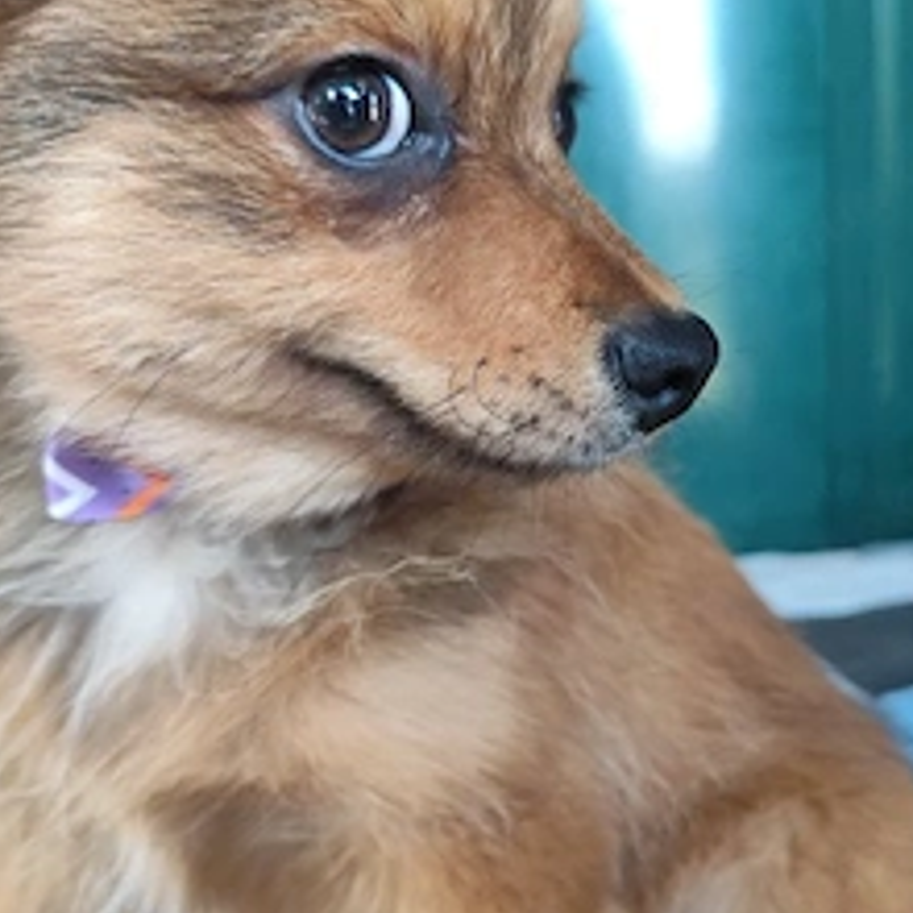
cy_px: 523
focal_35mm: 37
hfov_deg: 44.7
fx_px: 1104
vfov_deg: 44.8
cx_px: 552
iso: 640
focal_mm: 6.19
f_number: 1.65
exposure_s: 1/100
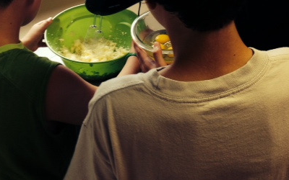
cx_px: 118
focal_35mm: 56
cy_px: 6
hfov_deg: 36.2
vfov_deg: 22.4
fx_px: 441
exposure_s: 1/40
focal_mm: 4.12
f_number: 2.4
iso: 50
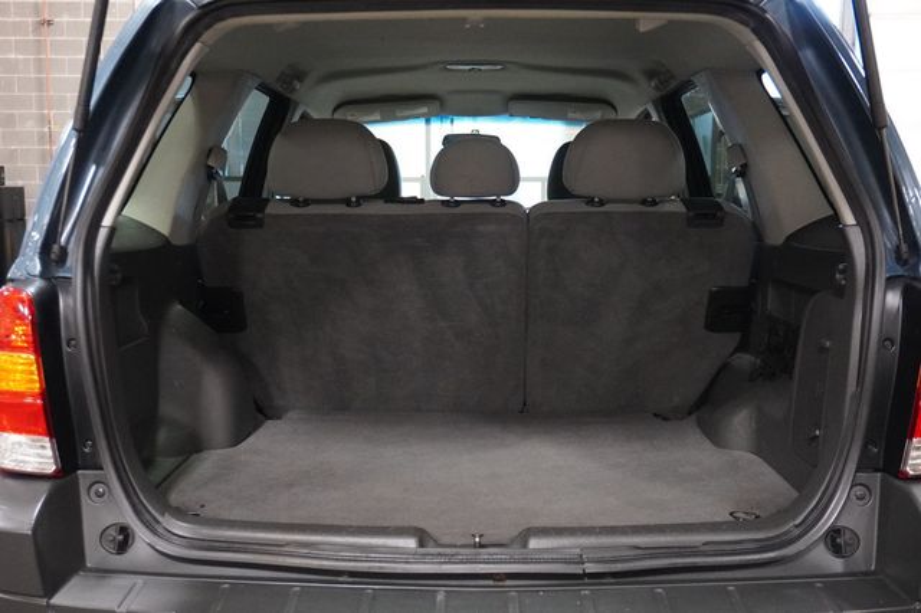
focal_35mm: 38
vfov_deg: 35.5
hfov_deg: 51.3
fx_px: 959
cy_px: 306
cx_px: 460
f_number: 4.5
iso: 6400
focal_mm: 25
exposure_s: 1/60
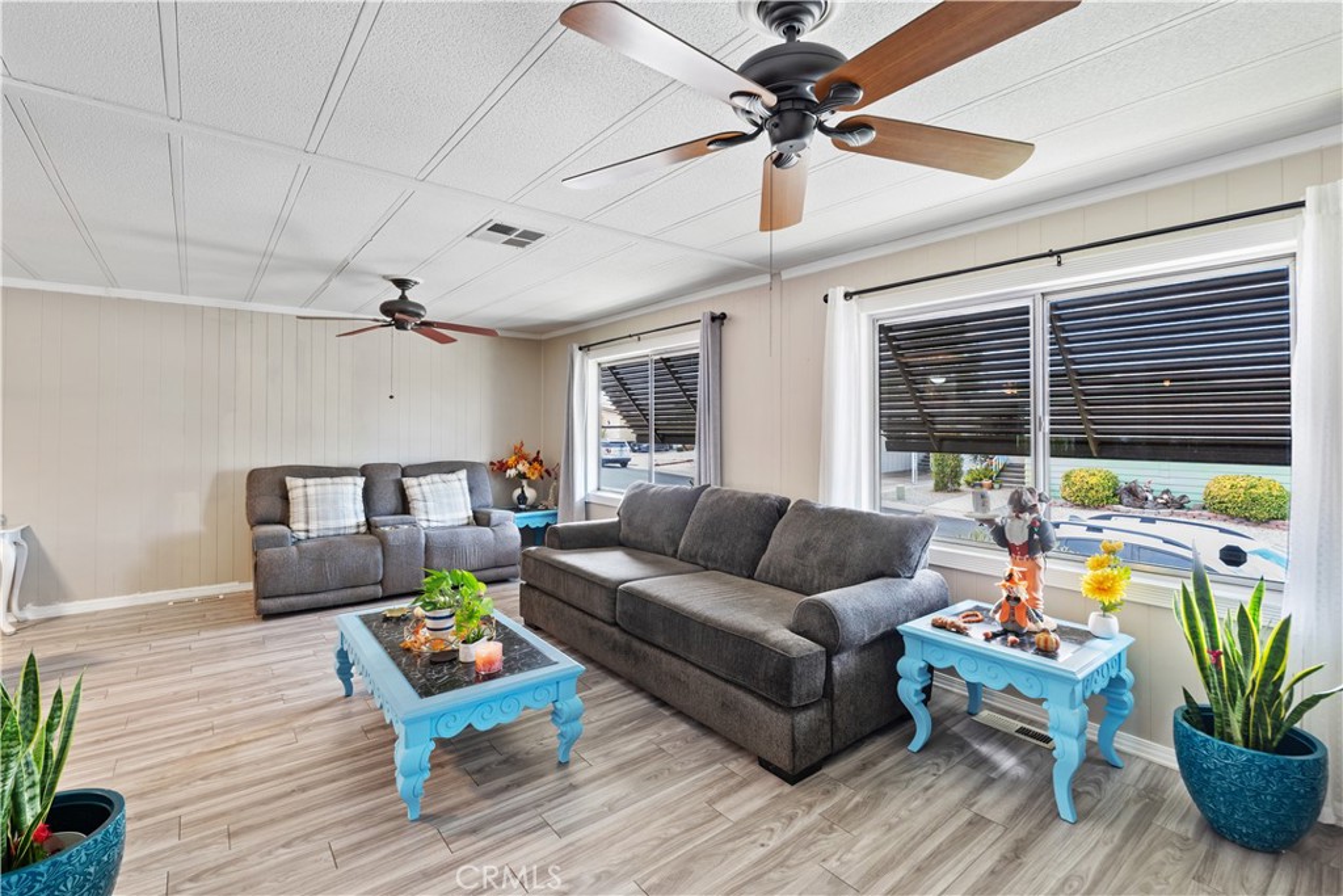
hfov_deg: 96.7
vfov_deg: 73.8
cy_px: 448
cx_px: 672
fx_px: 597
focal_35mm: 16
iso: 250
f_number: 7.1
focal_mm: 16
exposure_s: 1/1.67
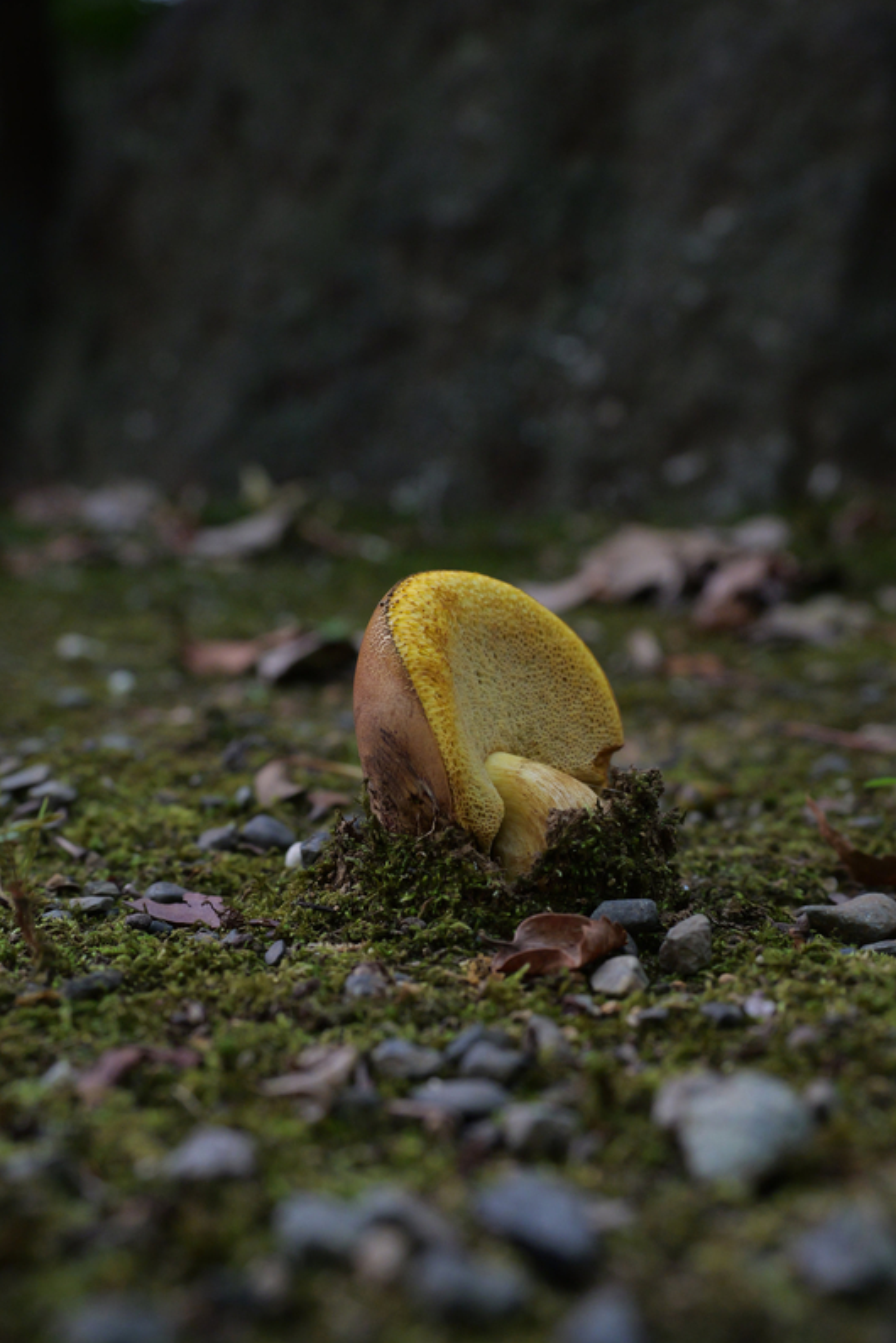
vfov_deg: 44.5
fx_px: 1643
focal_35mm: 44
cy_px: 671
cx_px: 500
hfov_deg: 30.5
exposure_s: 1/100
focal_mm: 21
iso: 800
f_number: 4.5
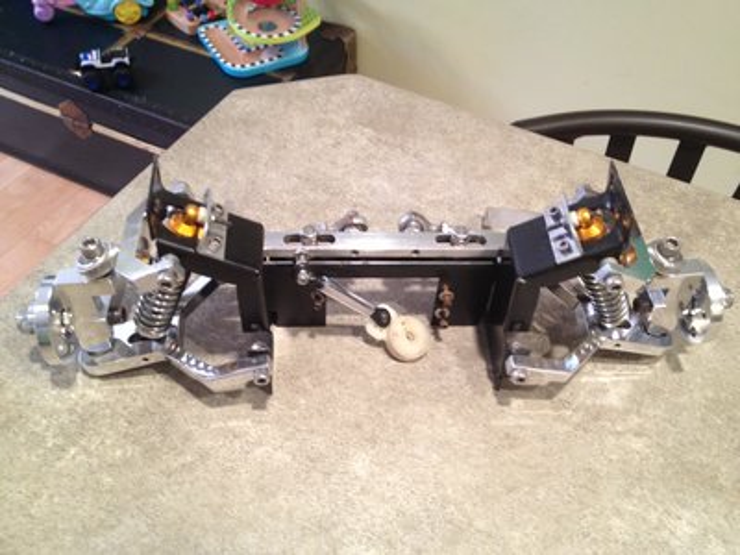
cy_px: 278
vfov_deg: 40.7
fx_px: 748
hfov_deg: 52.6
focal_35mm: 35
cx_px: 370
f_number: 2.4
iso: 160
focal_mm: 4.28
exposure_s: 1/20
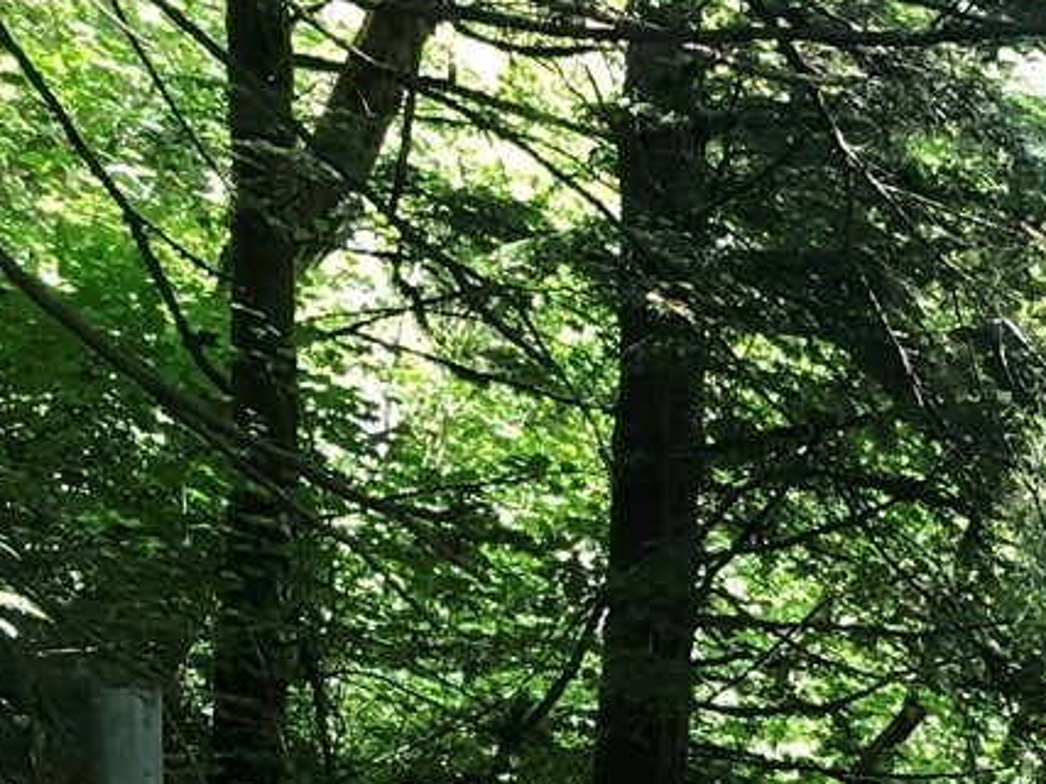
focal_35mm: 105
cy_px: 1208
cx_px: 1707
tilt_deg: -1.2
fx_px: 3172
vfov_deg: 13.2
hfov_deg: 16.5
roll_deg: +2.1
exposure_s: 1/30
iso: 20
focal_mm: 3.99
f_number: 1.8
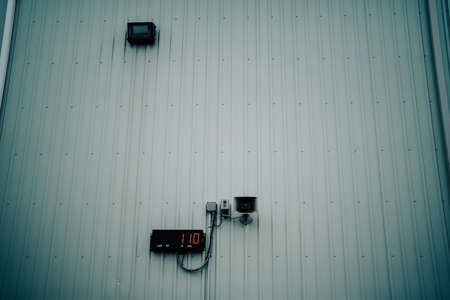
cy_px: 150
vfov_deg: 27.0
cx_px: 225
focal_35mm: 50
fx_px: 625
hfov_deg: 39.6
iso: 160
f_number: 1.2
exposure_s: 1/4000
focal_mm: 50
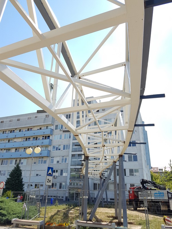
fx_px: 172
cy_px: 114
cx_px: 86
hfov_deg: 53.1
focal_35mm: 26
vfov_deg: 67.3
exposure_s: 1/1212
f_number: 1.7
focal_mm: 4.2
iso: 40
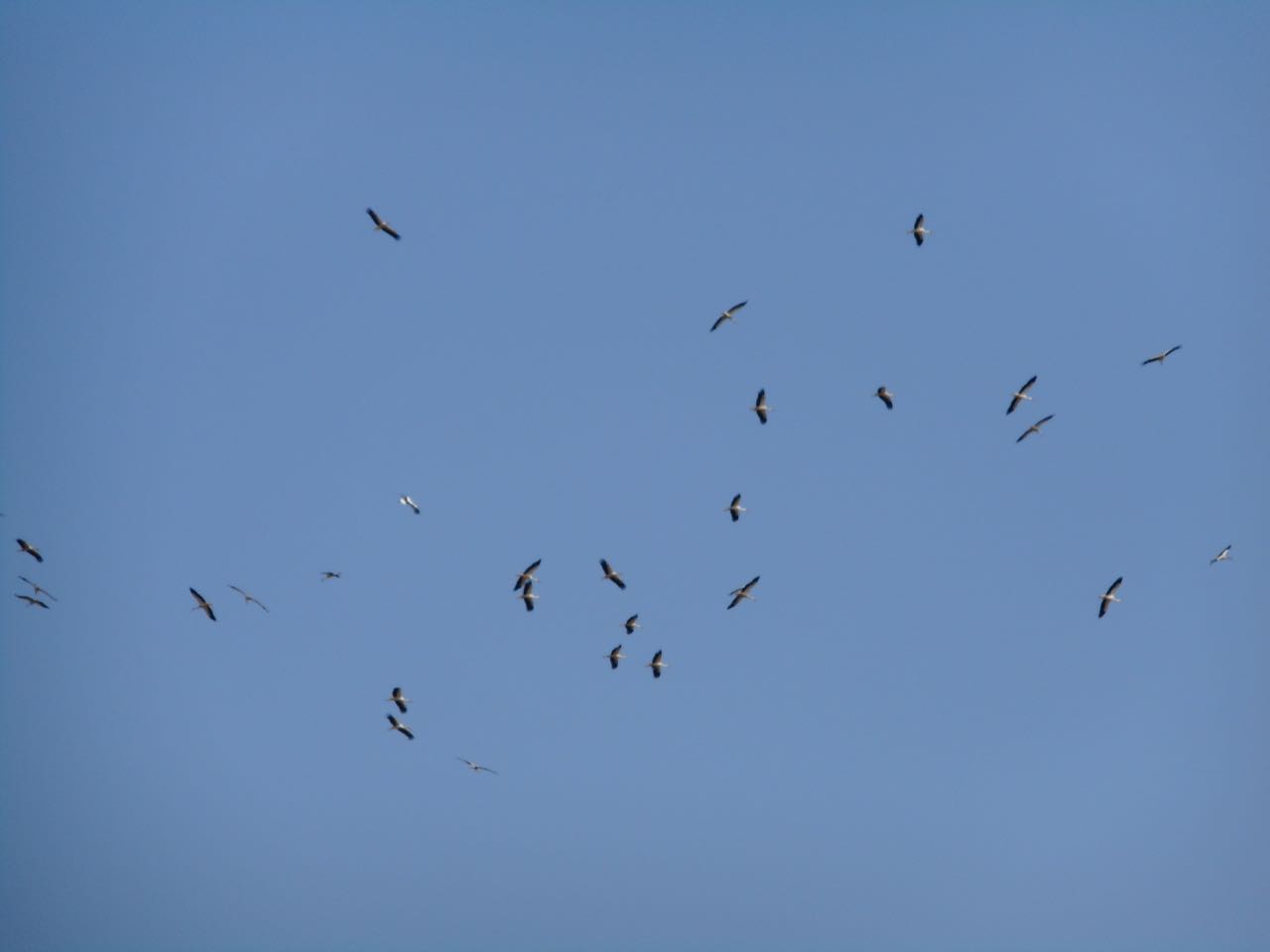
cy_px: 476
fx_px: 7338
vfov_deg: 7.4
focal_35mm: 200
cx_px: 635
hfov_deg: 9.9
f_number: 6.6
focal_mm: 36
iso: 80
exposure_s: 1/500
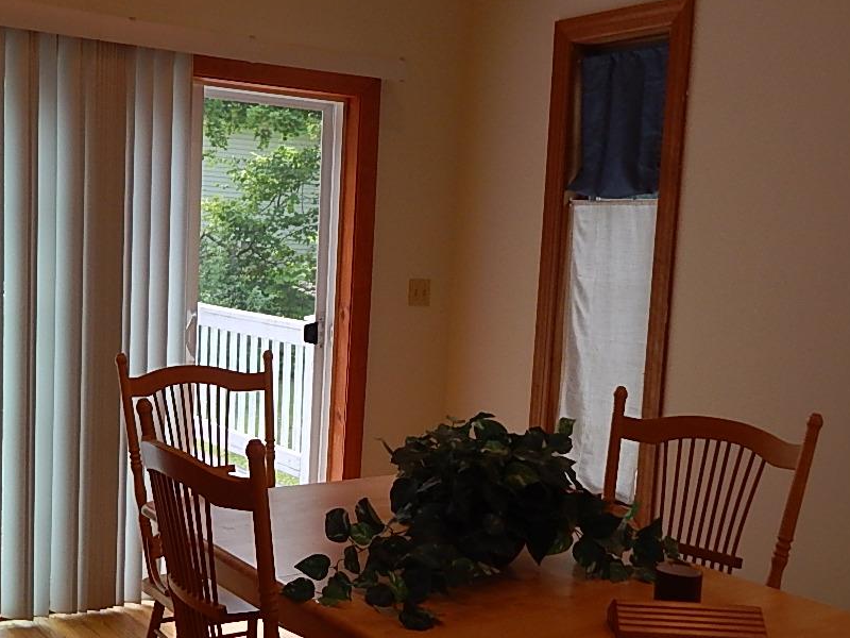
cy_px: 391
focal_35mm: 46
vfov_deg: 31.4
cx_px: 321
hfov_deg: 41.0
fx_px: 1130
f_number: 3
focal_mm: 4
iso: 125
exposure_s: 1/100
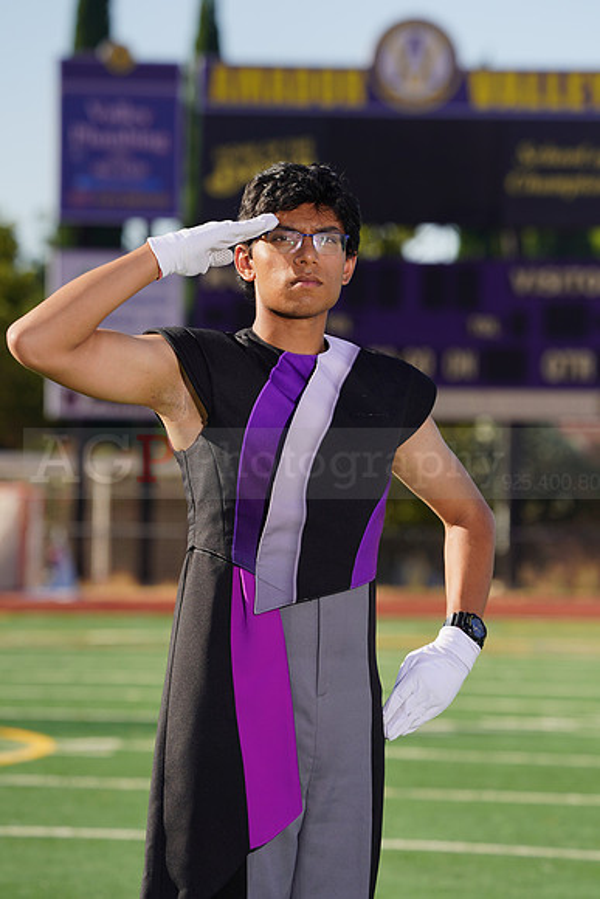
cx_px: 300
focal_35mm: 262
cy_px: 450
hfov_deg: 5.2
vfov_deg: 7.9
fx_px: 6546
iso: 100
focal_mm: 262
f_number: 9
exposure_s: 1/250
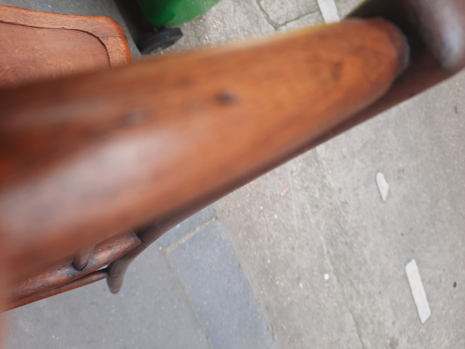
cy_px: 174
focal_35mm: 25
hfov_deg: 69.4
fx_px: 336
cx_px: 232
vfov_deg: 54.9
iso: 32
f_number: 2
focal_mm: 4.6
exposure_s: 1/185
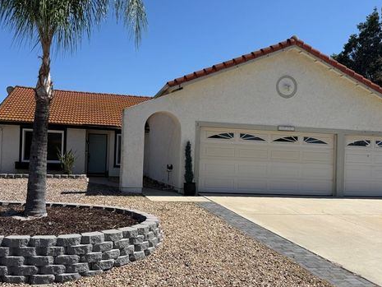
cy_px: 157
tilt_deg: +1.7
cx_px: 168
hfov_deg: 55.2
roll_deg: -2.9
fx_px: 364
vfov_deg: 42.9
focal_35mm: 33
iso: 80
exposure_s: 1/6173
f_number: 1.78
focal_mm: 6.76
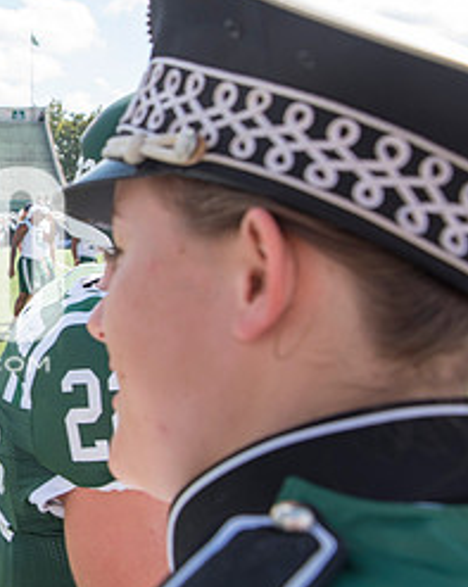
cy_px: 279
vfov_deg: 35.4
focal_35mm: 53
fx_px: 919
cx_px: -114
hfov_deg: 25.3
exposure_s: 1/500
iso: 200
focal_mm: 24
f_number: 5.6
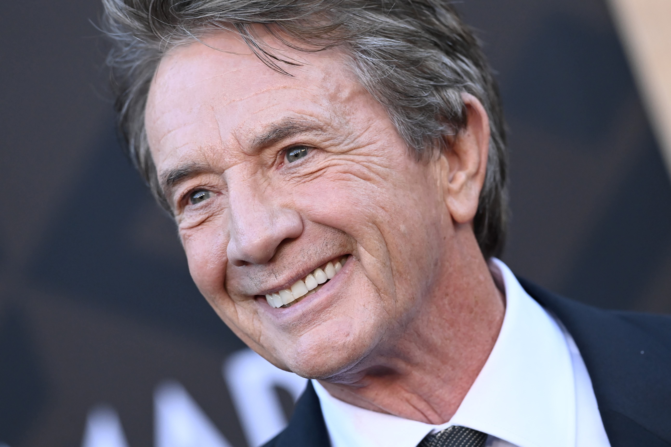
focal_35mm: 300
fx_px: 5591
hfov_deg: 6.9
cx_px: 336
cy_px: 224
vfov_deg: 4.6
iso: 5000
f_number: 5.6
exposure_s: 1/2000
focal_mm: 300
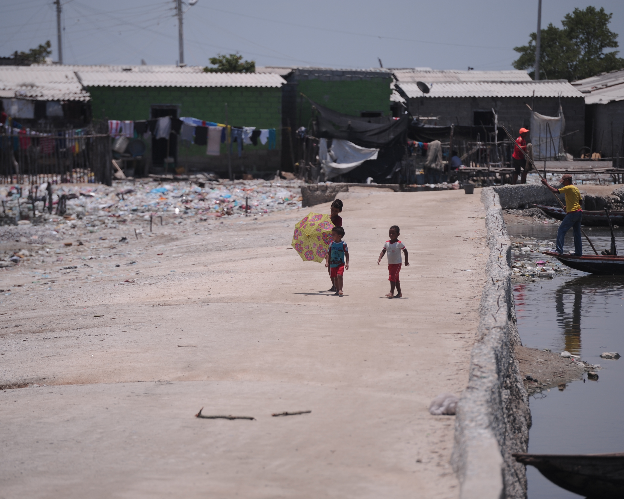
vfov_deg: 6.8
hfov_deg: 8.6
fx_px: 4174
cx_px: 303
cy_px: 249
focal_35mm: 226
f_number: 3.5
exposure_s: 1/1000
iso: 200
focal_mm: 200
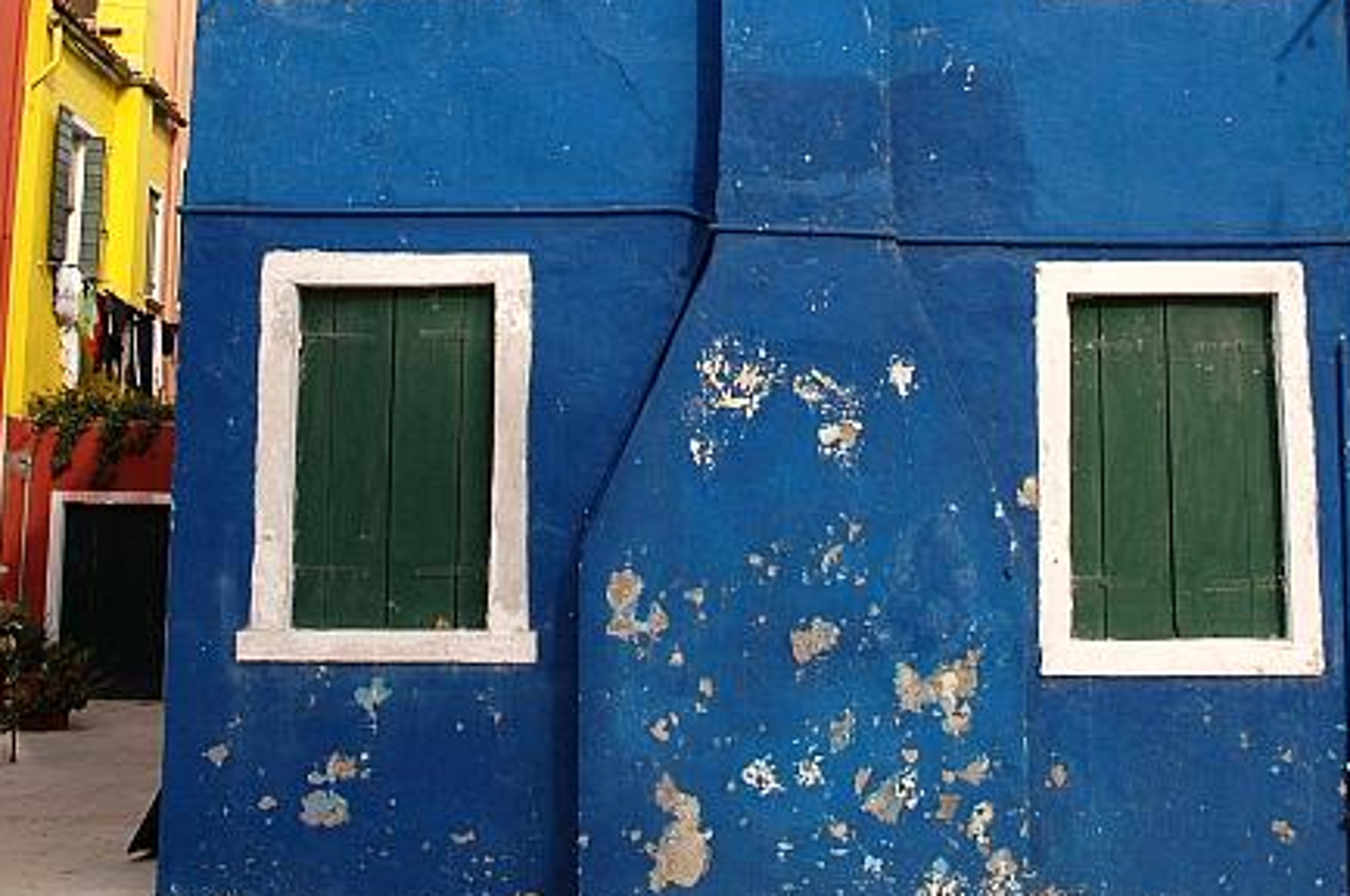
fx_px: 2097
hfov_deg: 35.6
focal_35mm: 56
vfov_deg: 23.5
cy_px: 100
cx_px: 750
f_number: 8
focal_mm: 18
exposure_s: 1/250
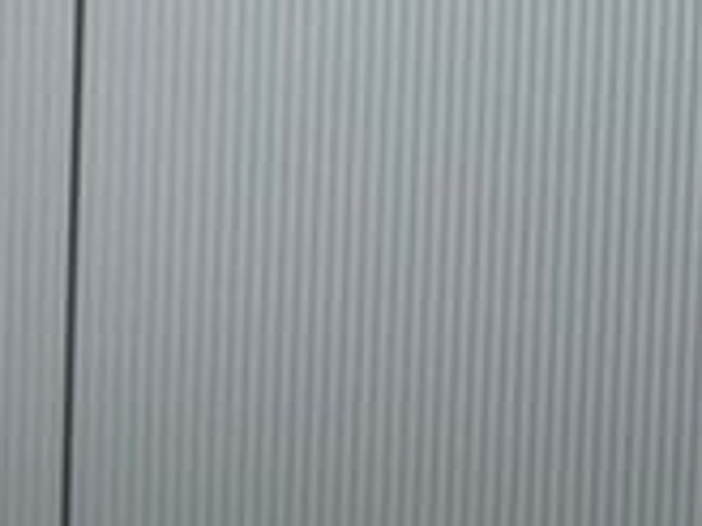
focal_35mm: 187
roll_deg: +0.0
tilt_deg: -5.9
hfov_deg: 10.1
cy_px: 1018
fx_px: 3792
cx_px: -475
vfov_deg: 7.6
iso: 100
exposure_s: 1/242
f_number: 1.78
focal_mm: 6.76
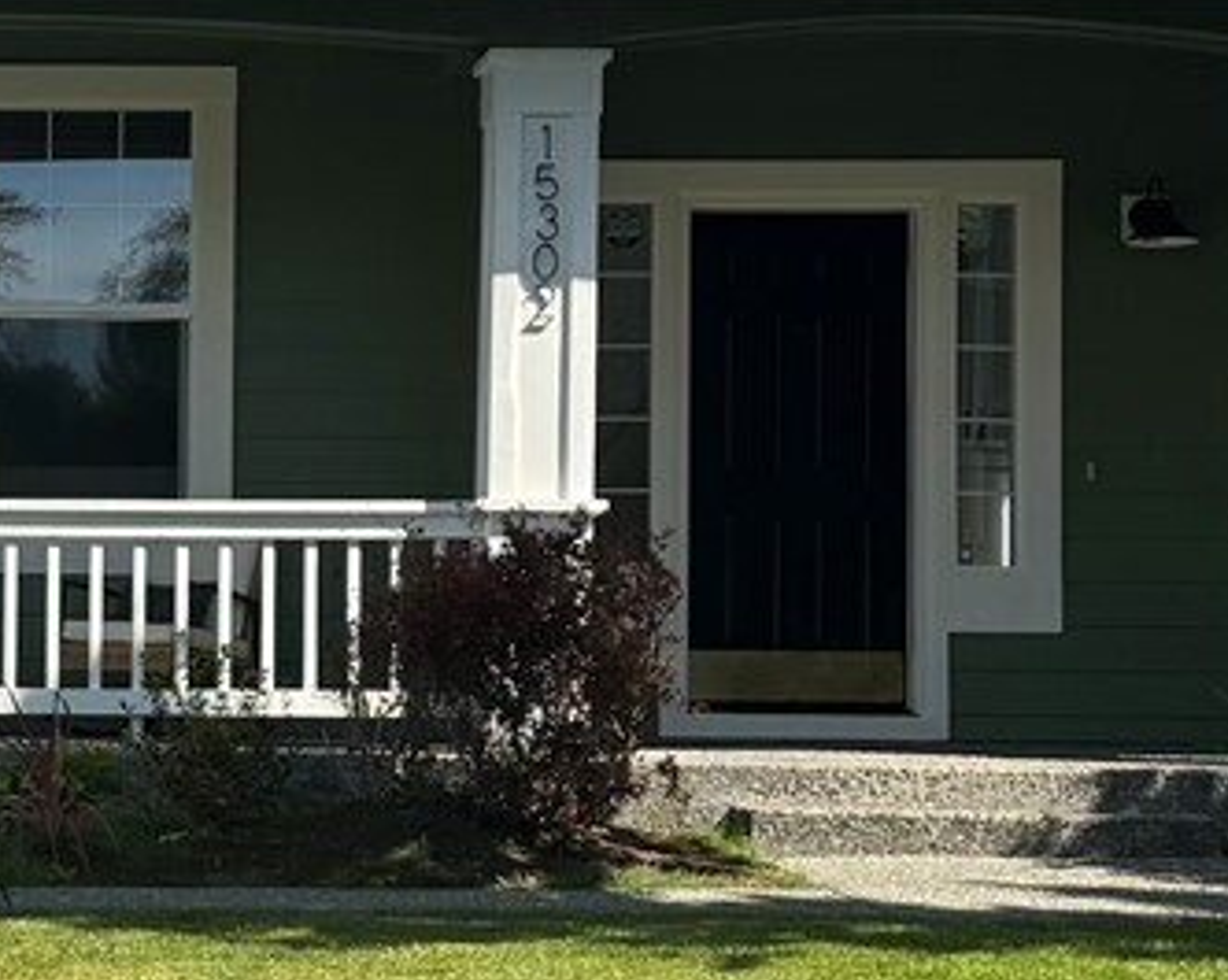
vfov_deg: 13.6
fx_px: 4103
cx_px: -222
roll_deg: -0.9
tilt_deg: +1.2
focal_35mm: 113
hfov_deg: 16.4
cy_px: 521
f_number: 1.78
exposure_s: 1/2833
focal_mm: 6.76
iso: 80
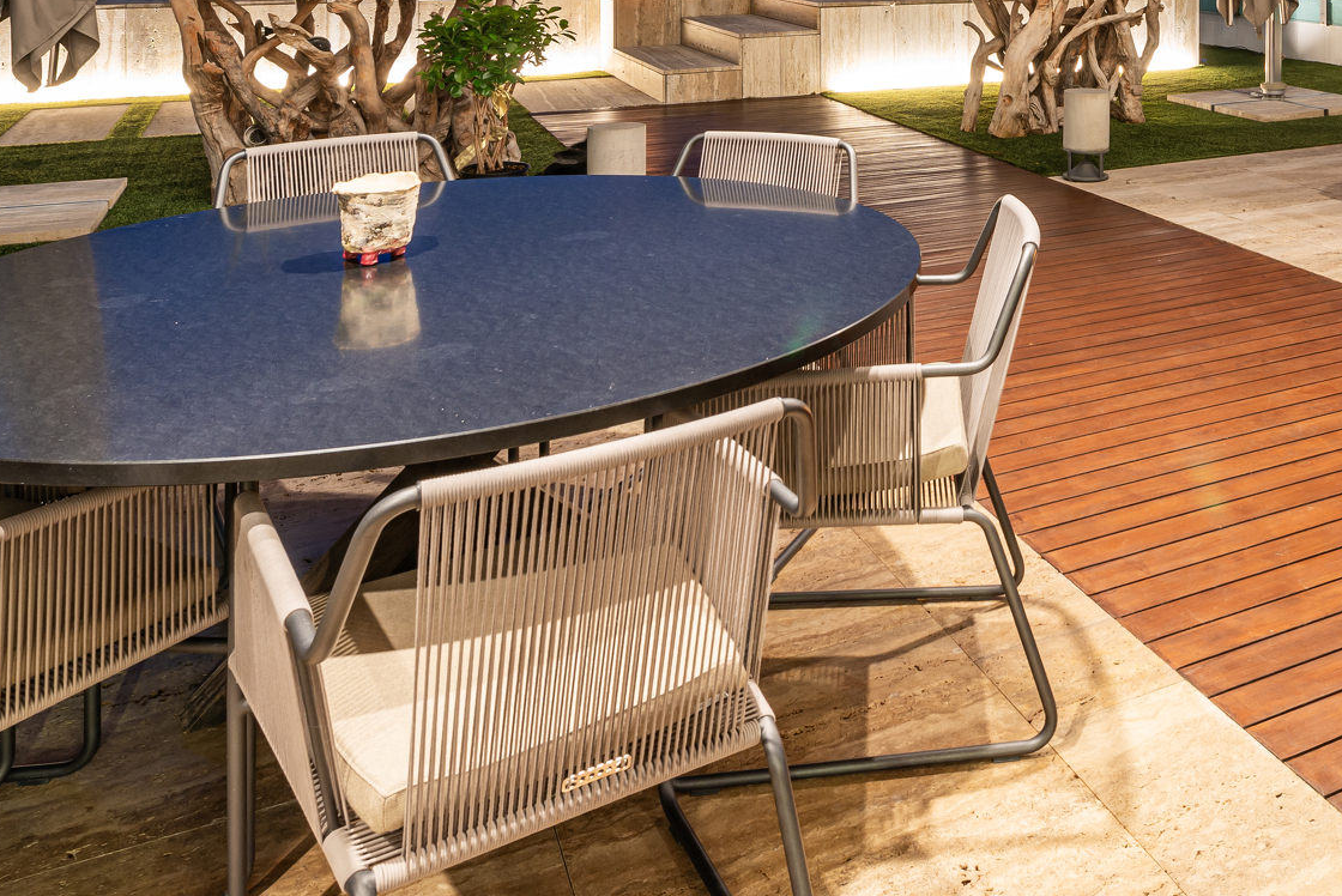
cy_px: -64
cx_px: 1036
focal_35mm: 32
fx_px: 1193
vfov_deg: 35.7
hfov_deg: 55.3
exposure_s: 15
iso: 100
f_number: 9
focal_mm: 14
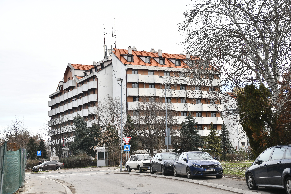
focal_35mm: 52
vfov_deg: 26.0
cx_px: 146
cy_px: 97
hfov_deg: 38.2
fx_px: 420
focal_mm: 52
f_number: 5
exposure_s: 1/1250
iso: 640
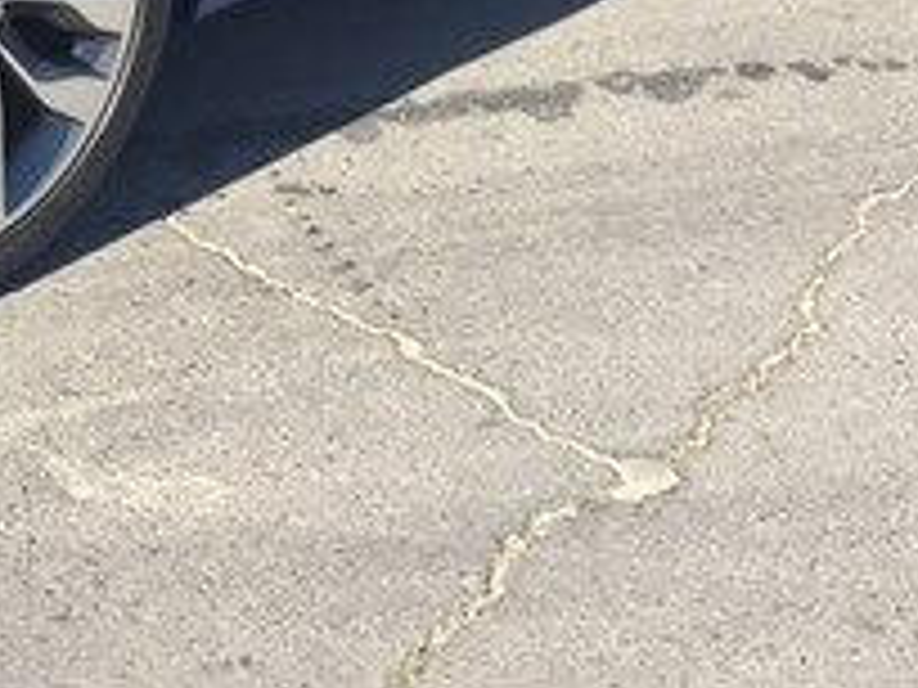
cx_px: -117
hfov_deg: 19.9
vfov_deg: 14.4
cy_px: -411
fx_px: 2493
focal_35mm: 94
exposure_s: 1/1001
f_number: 2.2
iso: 32
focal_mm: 4.15
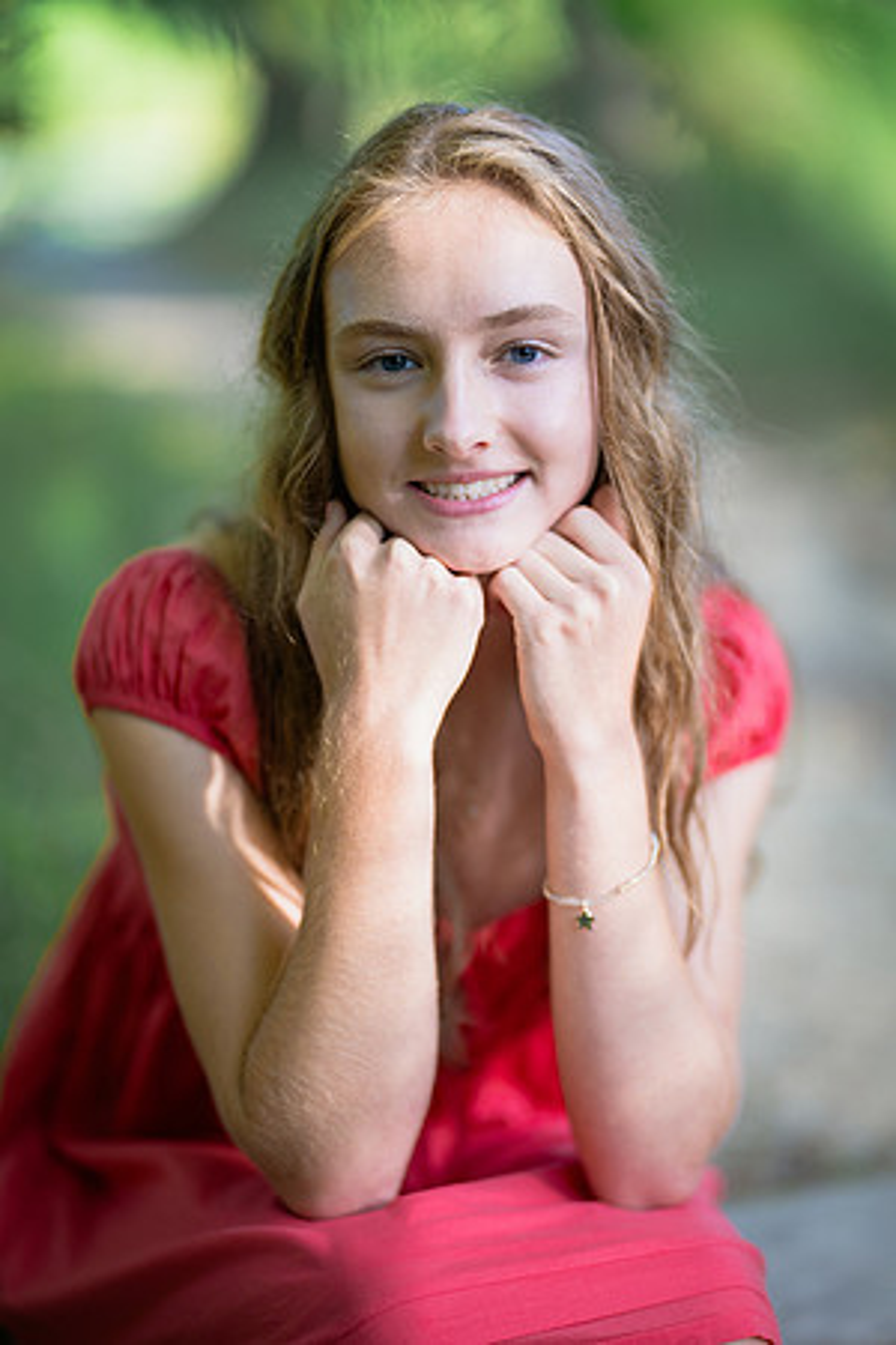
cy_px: 672
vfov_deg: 23.9
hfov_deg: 16.1
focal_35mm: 85
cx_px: 448
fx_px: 3173
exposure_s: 1/1250
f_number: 1.2
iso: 500
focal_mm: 85
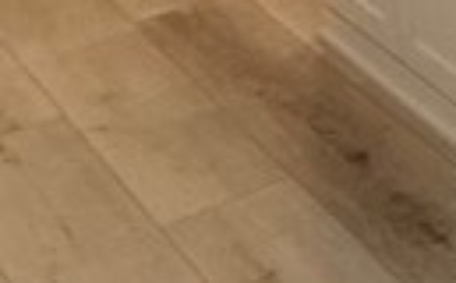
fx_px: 1463
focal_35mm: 118
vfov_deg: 9.5
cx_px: 1499
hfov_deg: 10.2
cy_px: -460
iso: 125
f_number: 2.2
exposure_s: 1/120
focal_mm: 2.22
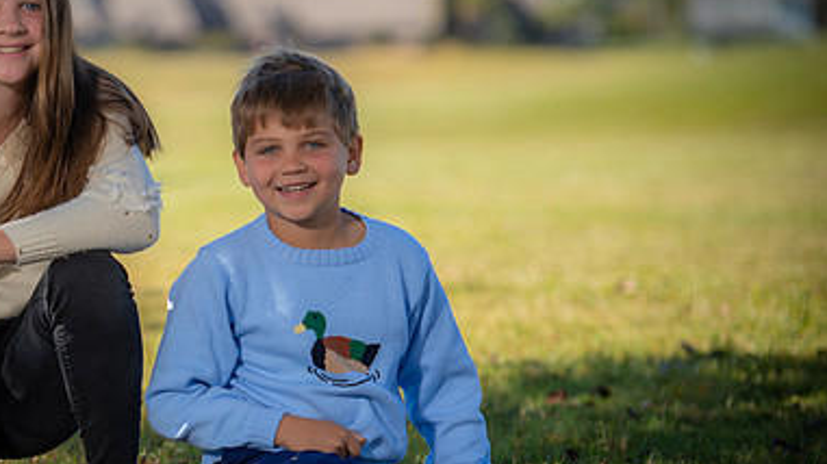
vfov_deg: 5.6
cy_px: 249
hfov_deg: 10.0
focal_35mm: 215
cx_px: 200
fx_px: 4713
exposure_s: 1/250
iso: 50
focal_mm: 135
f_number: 2.8
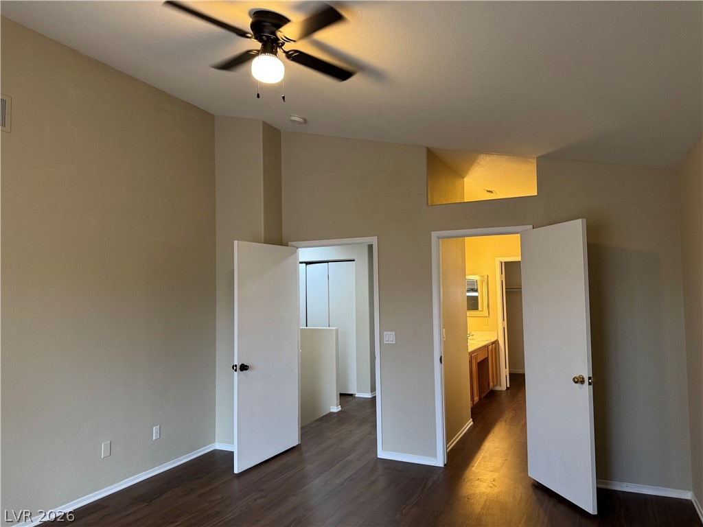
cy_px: 264
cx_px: 352
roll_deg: +1.1
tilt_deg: +4.1
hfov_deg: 71.6
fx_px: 487
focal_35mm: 24
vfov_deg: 56.8
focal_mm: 6.76
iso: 200
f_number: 1.78
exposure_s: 1/60
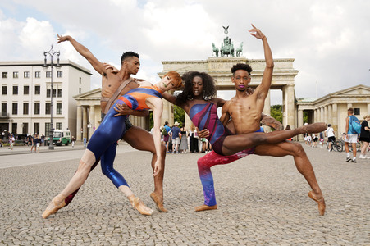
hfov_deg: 55.8
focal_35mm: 34
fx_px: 349
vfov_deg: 38.8
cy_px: 123
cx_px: 185
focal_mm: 34
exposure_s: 1/100
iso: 50
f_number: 8
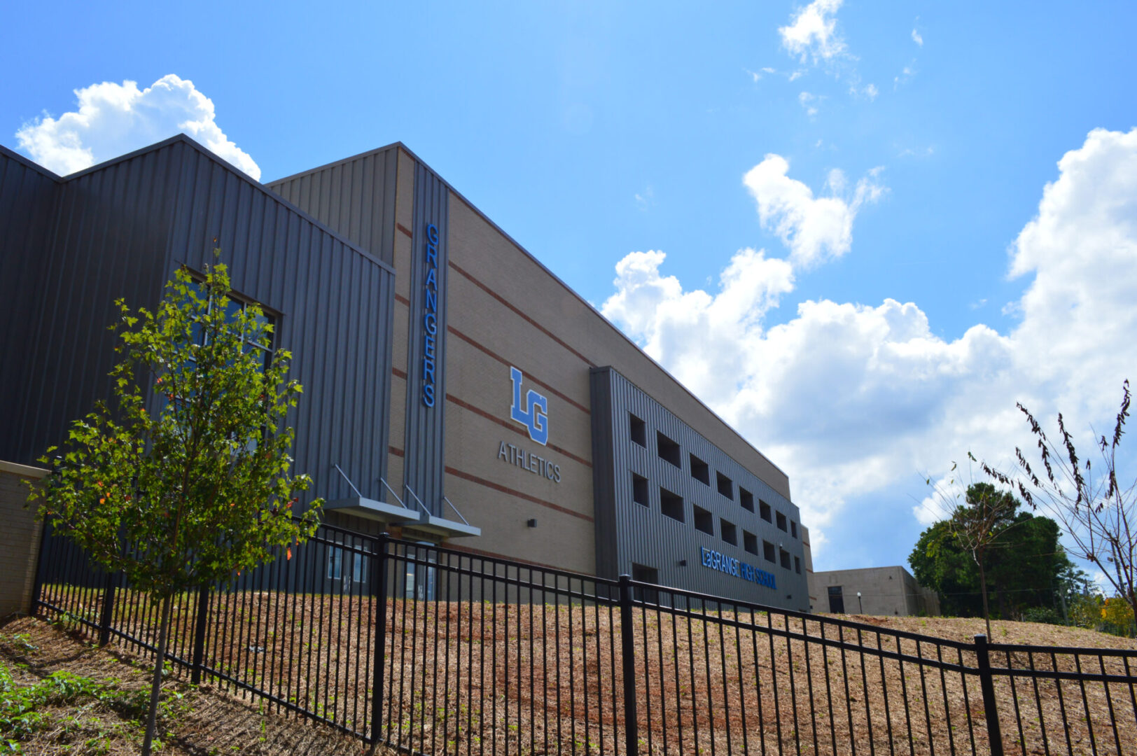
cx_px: 568
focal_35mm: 27
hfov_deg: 67.4
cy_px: 378
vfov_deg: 47.9
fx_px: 852
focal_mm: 18
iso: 320
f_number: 11
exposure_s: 1/500
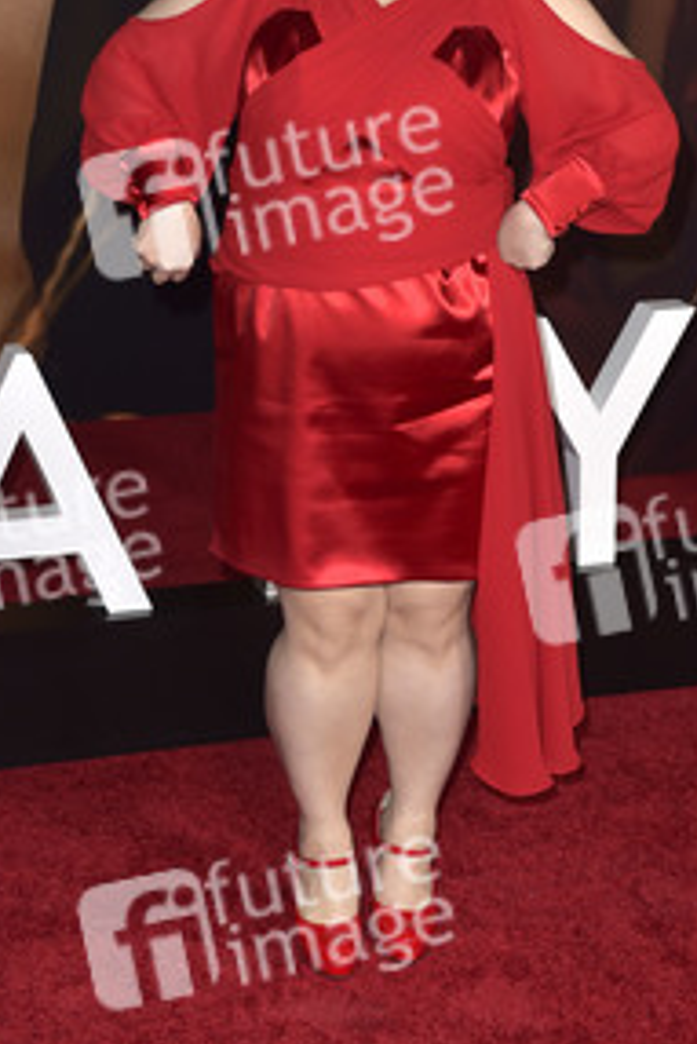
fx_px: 2349
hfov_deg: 16.9
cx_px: 374
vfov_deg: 25.0
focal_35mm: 81
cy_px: 376
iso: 800
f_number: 6.3
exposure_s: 1/250
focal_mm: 58
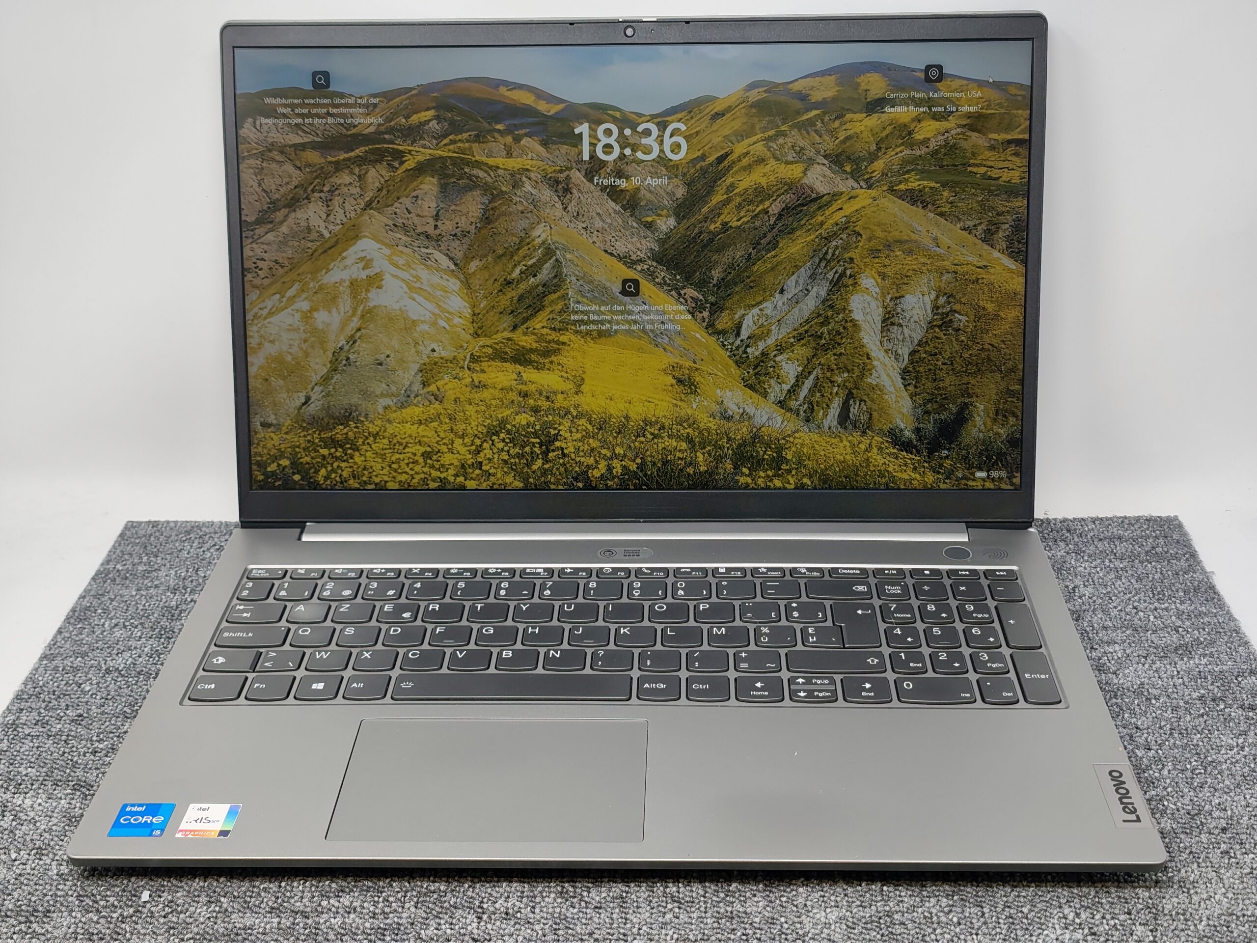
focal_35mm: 46
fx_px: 1670
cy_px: 472
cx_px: 628
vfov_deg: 31.5
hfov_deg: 41.2
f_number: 1.7
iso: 200
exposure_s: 1/100
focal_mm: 6.07
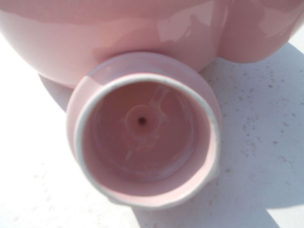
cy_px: 114
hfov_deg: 67.3
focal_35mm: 26
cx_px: 152
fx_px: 228
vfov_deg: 53.1
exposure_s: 1/200
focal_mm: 4.6
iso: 80
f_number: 8
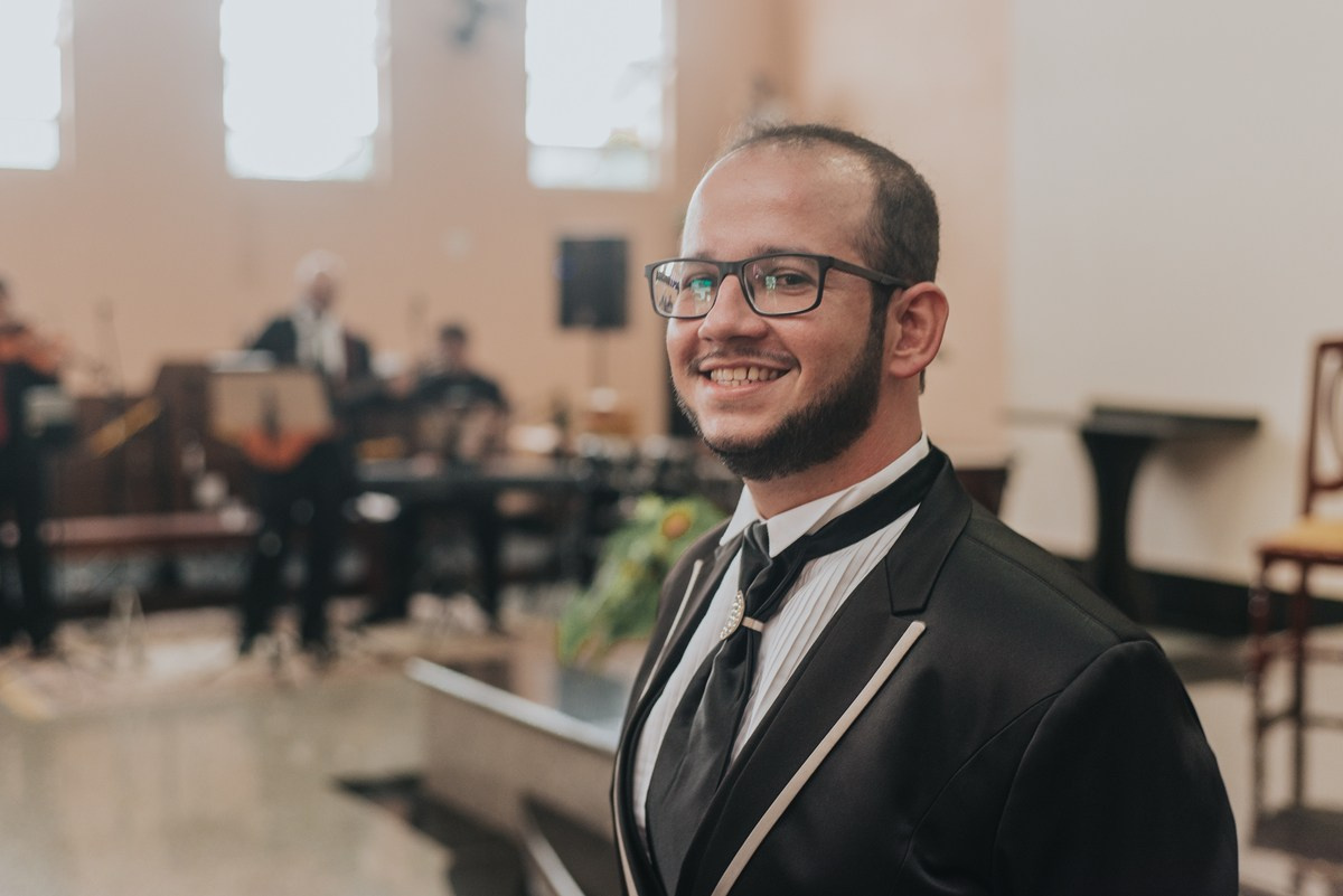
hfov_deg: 39.6
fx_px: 1866
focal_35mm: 50
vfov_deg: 27.0
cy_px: 448
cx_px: 672
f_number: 2.8
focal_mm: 50
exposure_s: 1/125
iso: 1250
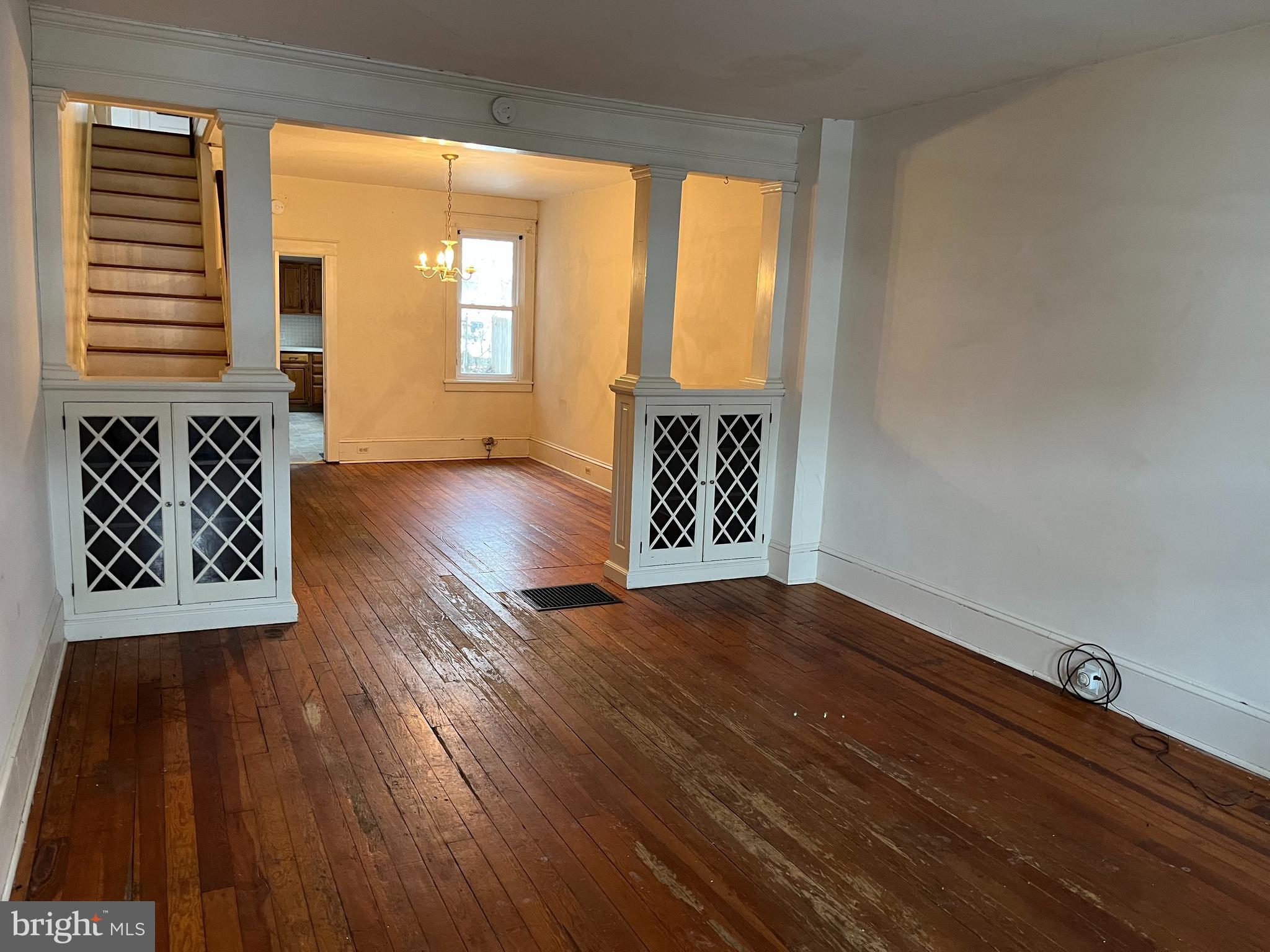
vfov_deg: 53.1
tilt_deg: -10.6
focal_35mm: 26
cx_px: 635
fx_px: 954
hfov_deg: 67.3
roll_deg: -2.2
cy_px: 476
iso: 320
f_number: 1.6
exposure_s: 1/60
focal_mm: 5.1
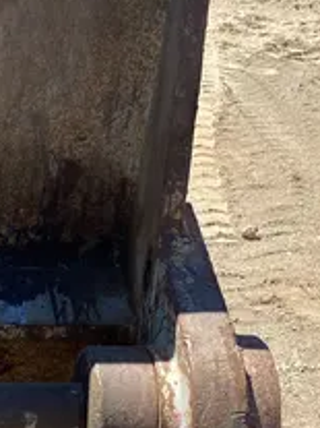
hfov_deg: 15.6
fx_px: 1135
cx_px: -39
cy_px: 404
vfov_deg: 20.8
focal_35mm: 92
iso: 32
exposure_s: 1/1838
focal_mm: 4.25
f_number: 1.8
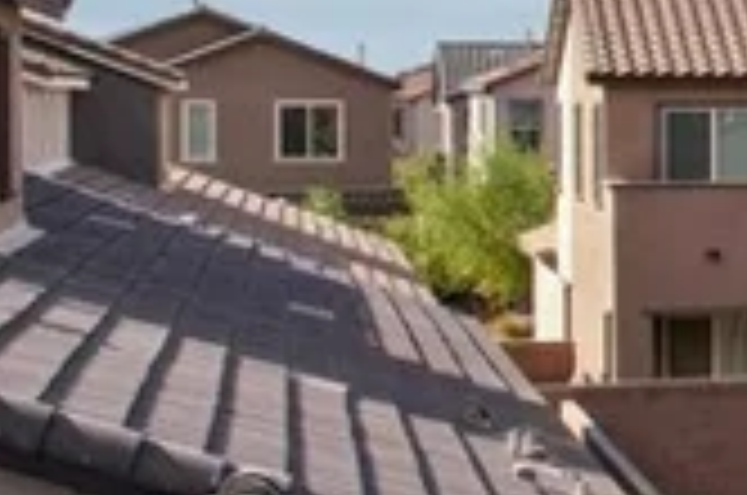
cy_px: 234
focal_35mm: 136
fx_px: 2817
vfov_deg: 10.0
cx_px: 1971
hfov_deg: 11.5
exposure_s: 1/1600
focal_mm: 8.4
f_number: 2.8
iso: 120
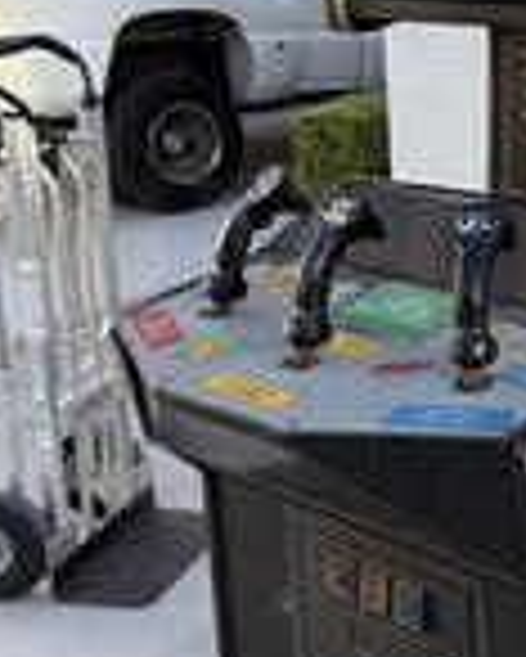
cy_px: 256
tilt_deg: -13.6
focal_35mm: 64
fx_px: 1244
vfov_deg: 29.5
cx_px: 632
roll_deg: -0.8
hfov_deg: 22.1
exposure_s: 1/637
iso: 80
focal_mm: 6.76
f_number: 1.78
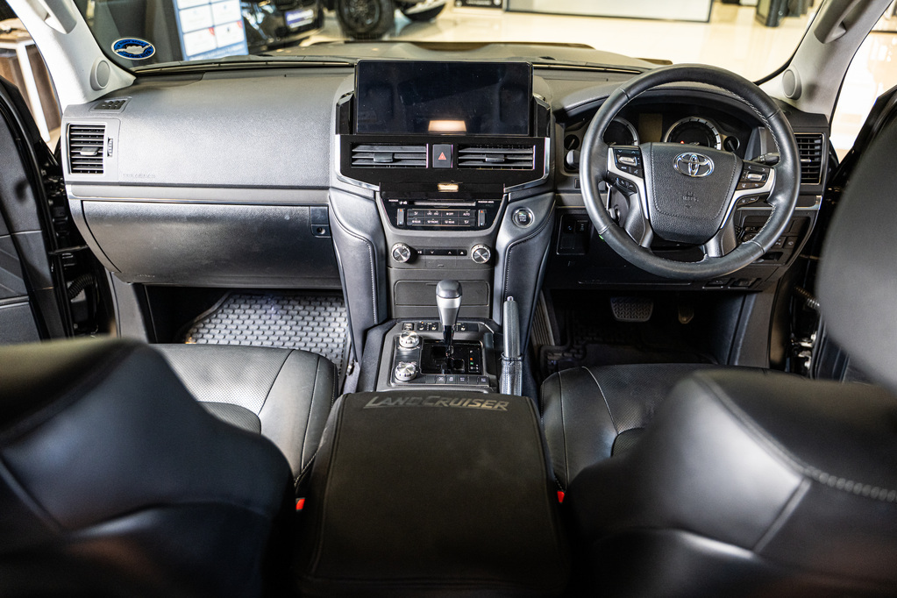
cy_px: 299
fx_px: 698
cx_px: 448
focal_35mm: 28
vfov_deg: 46.4
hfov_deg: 65.5
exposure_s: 1/200
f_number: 2.8
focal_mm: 28
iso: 1600
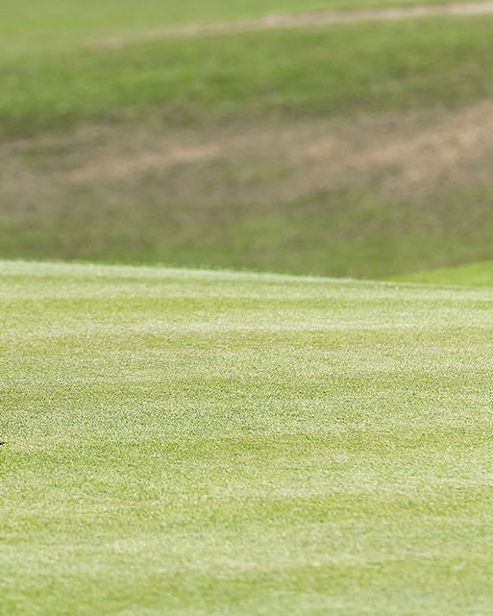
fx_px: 7695
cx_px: 153
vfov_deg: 4.6
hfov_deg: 3.7
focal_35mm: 422
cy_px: 27
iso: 200
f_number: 6.3
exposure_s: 1/2500
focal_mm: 200
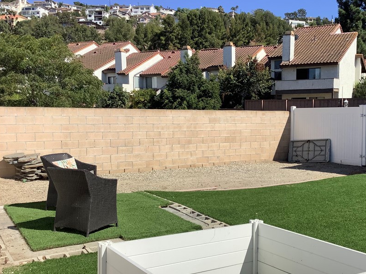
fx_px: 423
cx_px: 233
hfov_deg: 46.3
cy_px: 142
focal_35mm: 40
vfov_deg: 35.9
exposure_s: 1/1988
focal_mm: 3.3
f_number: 2.4
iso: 25
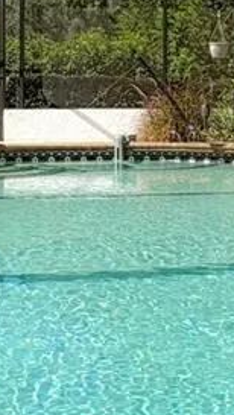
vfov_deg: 31.1
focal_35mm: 67
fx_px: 737
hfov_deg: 18.0
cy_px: 126
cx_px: 157
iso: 50
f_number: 2.2
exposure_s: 1/1110
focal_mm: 2.22
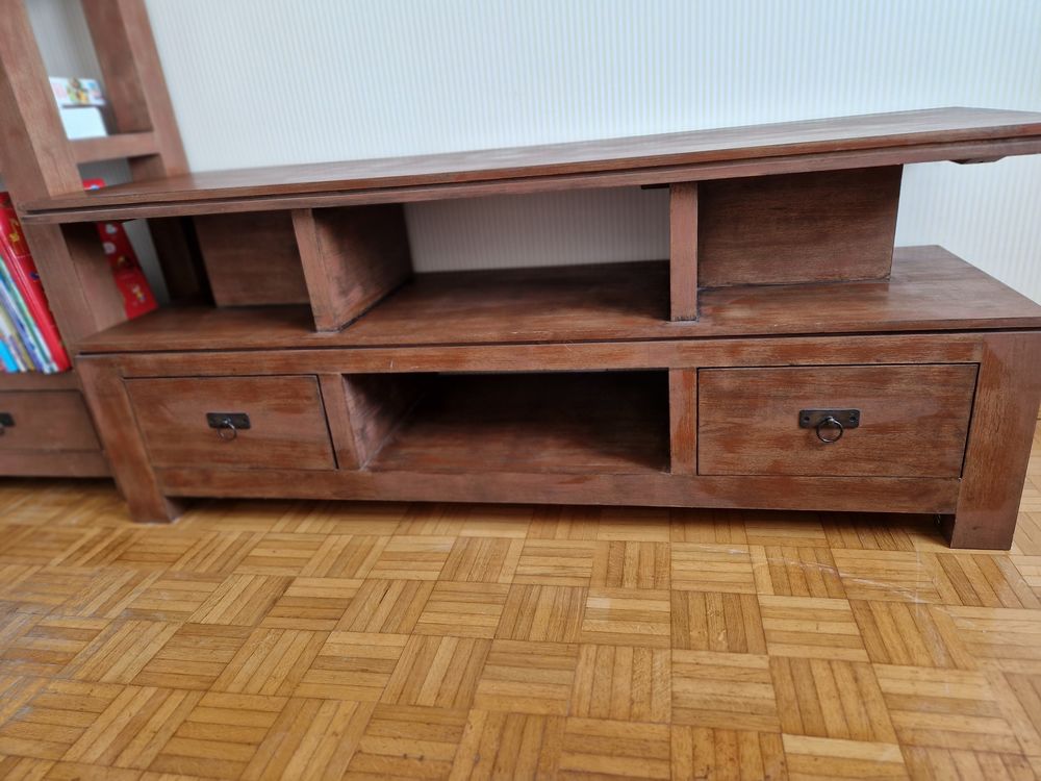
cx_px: 520
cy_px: 390
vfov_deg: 58.9
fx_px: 692
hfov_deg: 73.9
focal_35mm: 23
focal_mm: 5.4
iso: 200
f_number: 1.8
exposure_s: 1/100
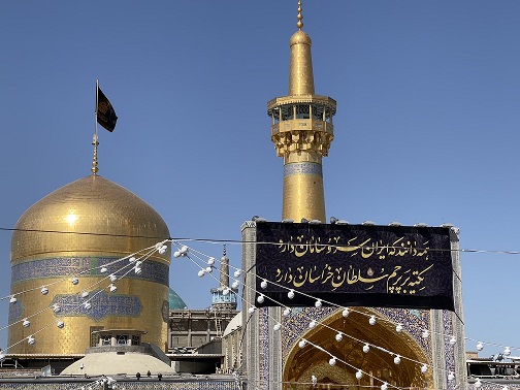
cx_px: 260
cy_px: 195
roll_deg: +0.7
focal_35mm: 64
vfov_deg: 22.9
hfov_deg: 30.3
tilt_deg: +13.3
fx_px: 961
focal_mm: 7.5
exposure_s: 1/1647
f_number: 2.2
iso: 20
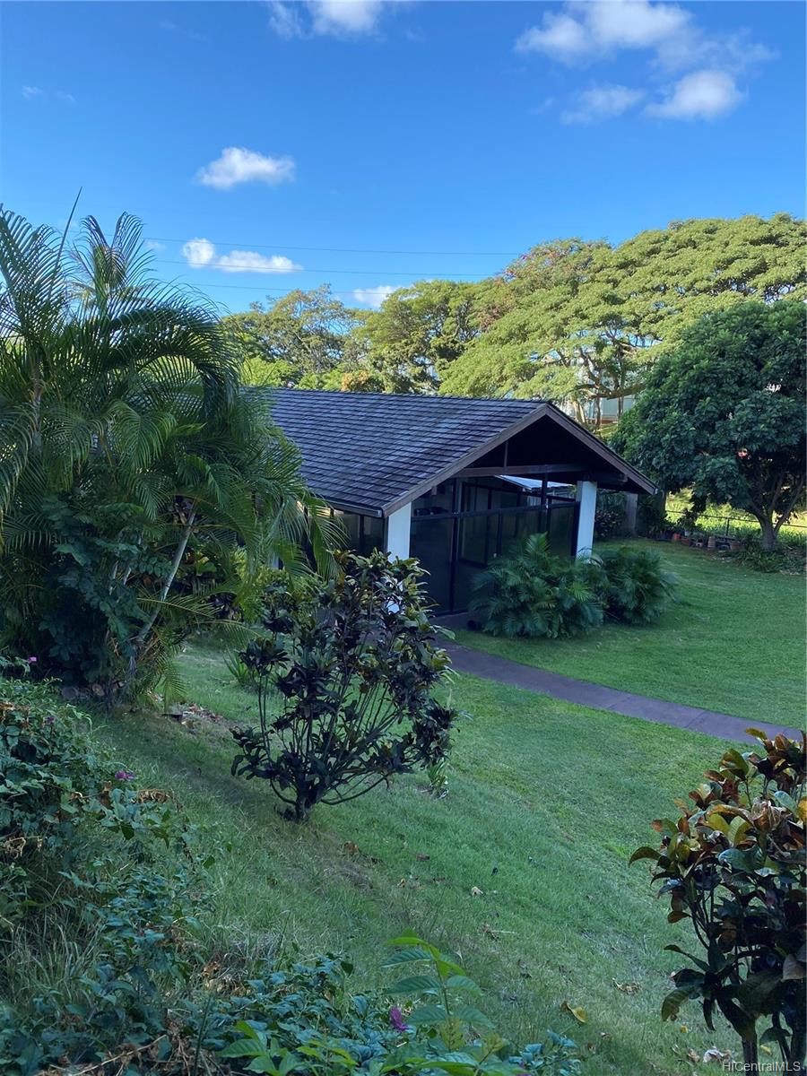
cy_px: 538
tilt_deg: -10.2
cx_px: 404
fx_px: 808
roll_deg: -3.1
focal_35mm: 26
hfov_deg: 53.1
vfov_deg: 67.3
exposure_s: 1/742
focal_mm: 4.25
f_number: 1.8
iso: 32
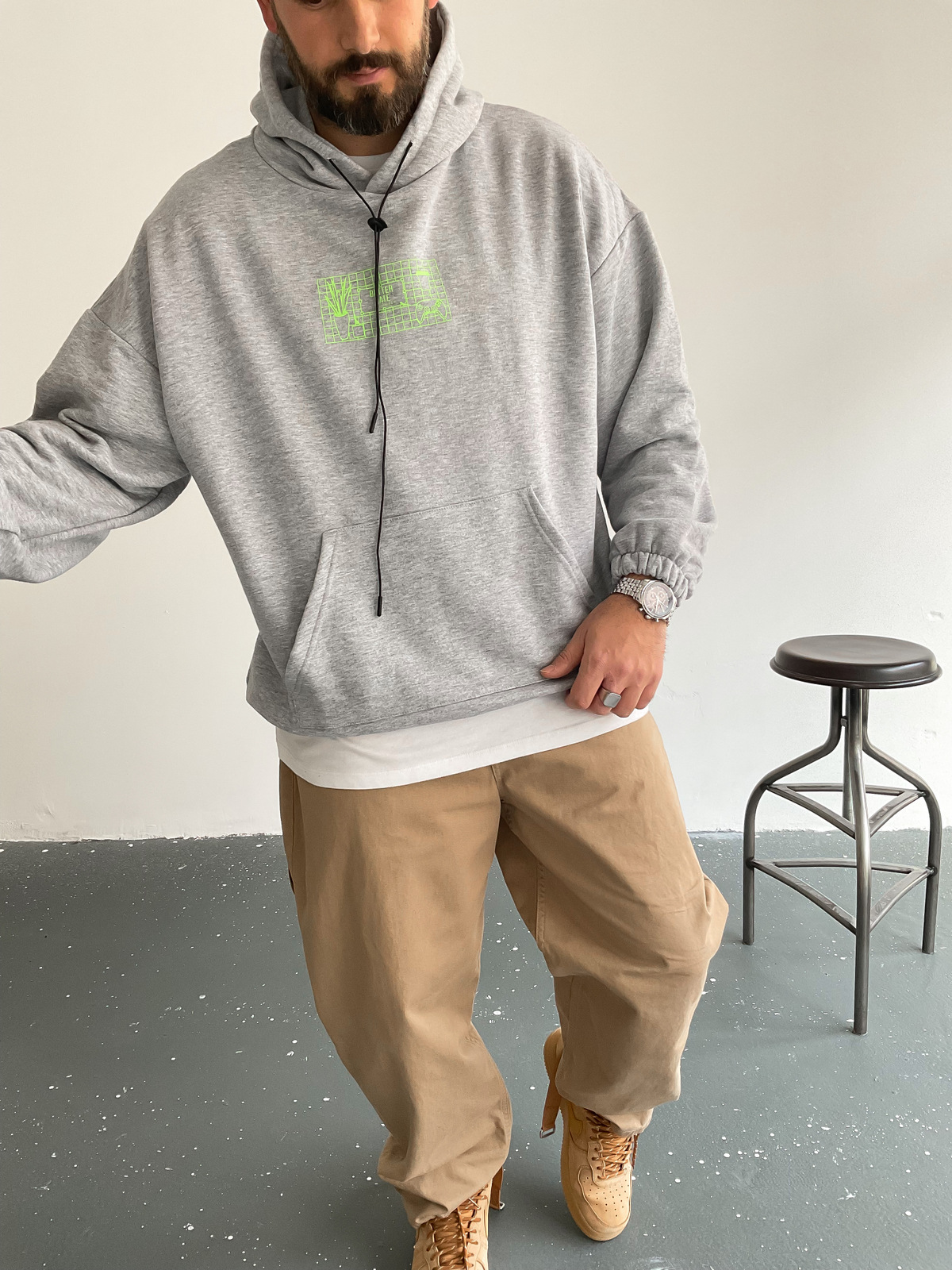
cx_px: 476
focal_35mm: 29
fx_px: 1063
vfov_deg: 61.7
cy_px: 635
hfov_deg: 48.2
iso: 64
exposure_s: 1/120
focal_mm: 3
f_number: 1.8
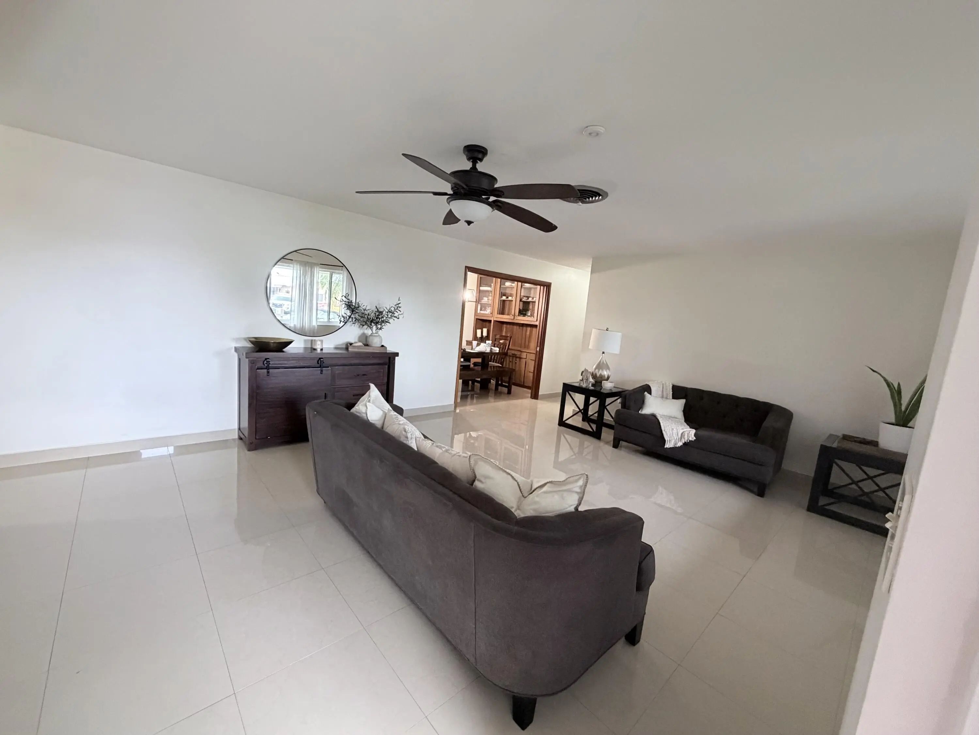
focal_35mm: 14
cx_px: 490
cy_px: 368
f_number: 2.2
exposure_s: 1/60
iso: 500
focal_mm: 2.22
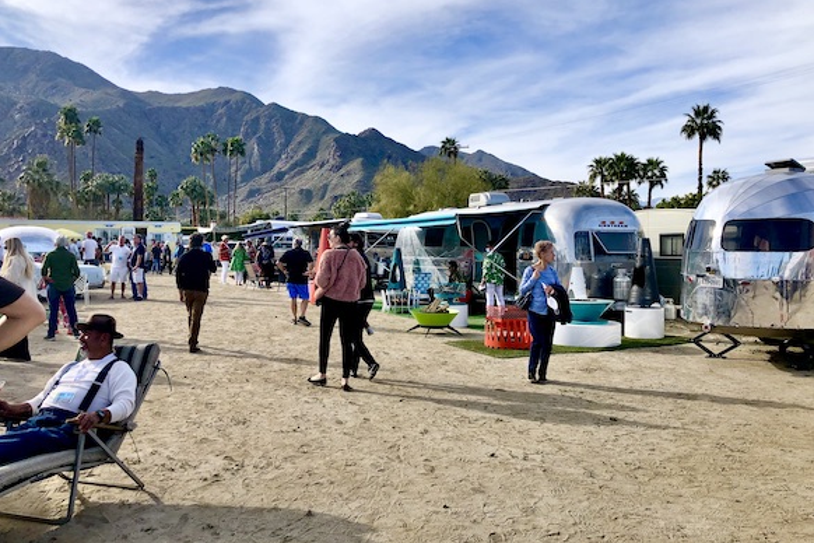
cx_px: 396
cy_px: 267
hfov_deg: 61.9
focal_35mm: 30
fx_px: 678
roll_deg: +0.7
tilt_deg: +1.0
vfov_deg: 43.6
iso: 20
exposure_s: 1/1869
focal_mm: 4
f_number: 1.8
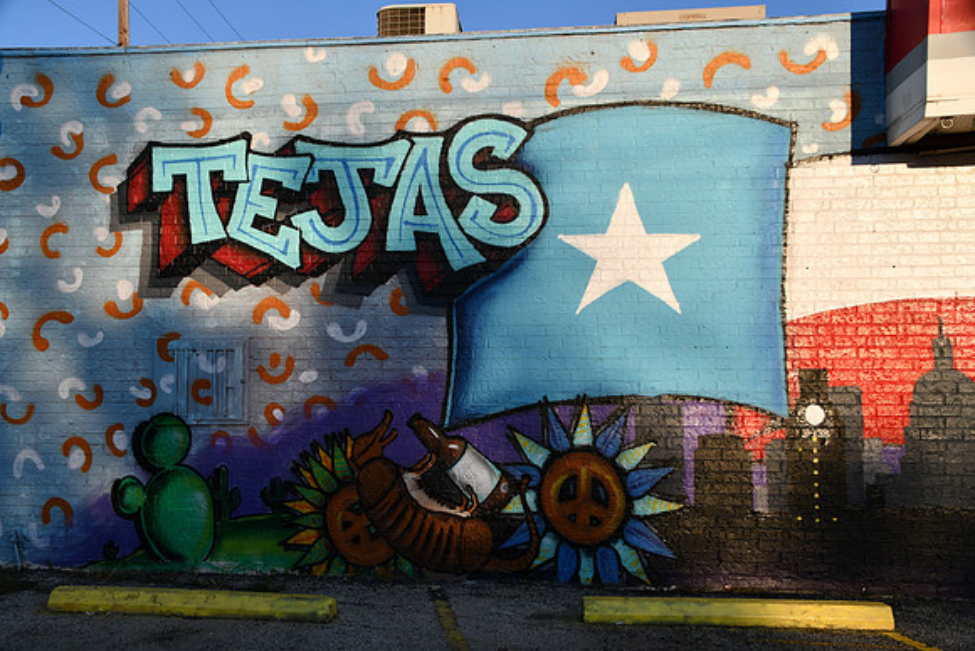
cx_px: 488
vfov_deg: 40.0
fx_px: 894
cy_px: 326
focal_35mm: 33
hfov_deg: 57.2
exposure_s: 1/250
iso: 100
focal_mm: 22
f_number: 8
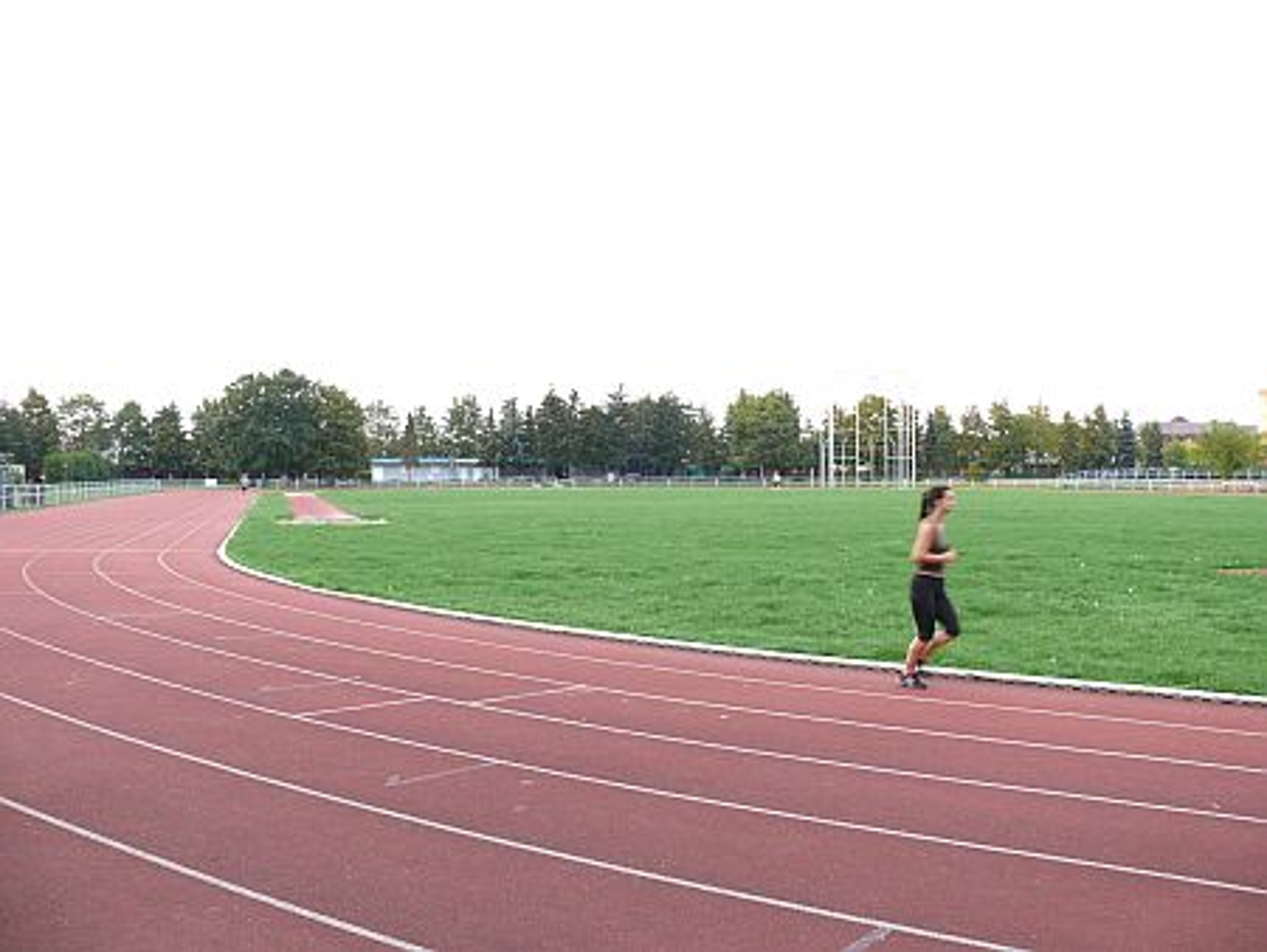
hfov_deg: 52.6
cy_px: 476
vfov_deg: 40.7
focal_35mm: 35
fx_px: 1282
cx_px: 634
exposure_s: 1/50
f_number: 2.8
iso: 100
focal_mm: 7.4
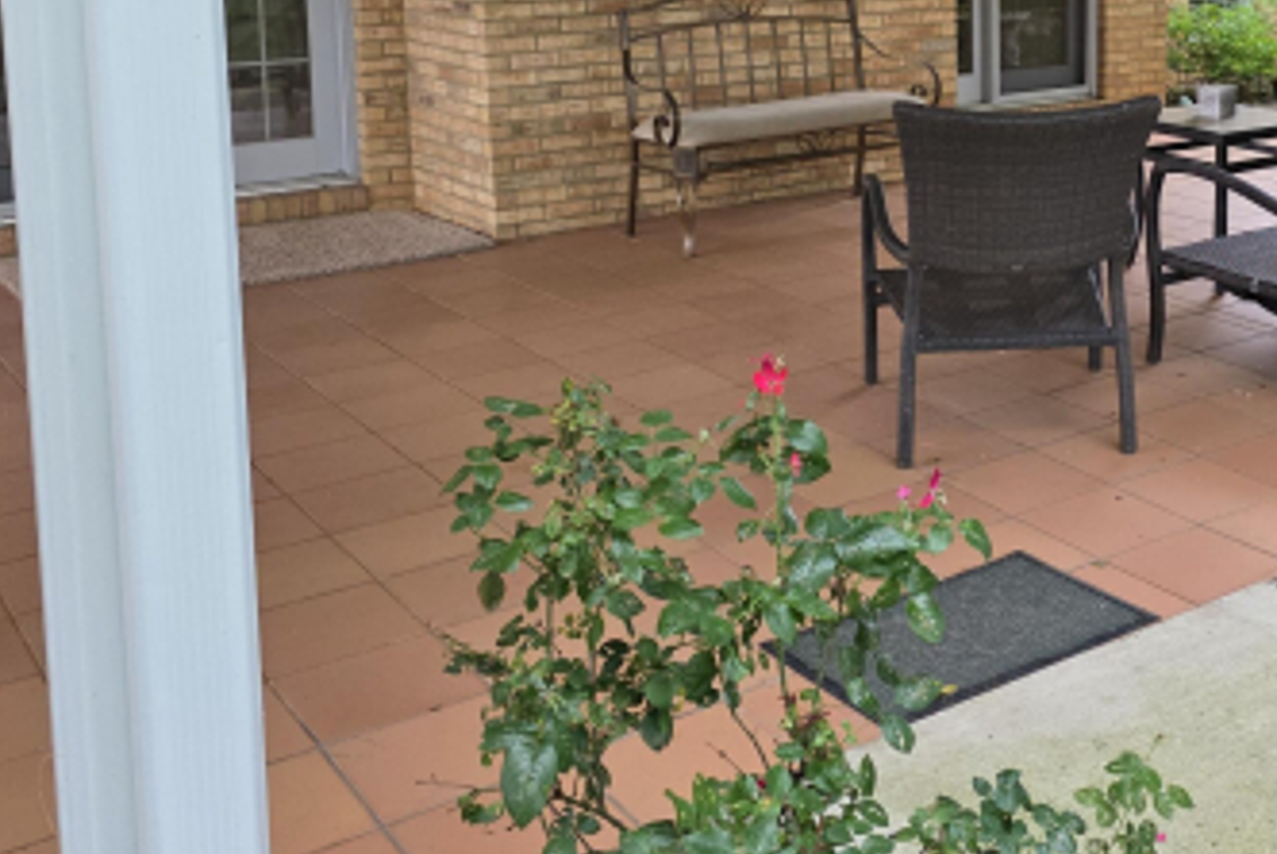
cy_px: 81
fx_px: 1704
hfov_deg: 39.3
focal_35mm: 48
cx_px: 1044
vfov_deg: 27.1
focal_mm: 6.3
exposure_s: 1/120
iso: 200
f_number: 1.7
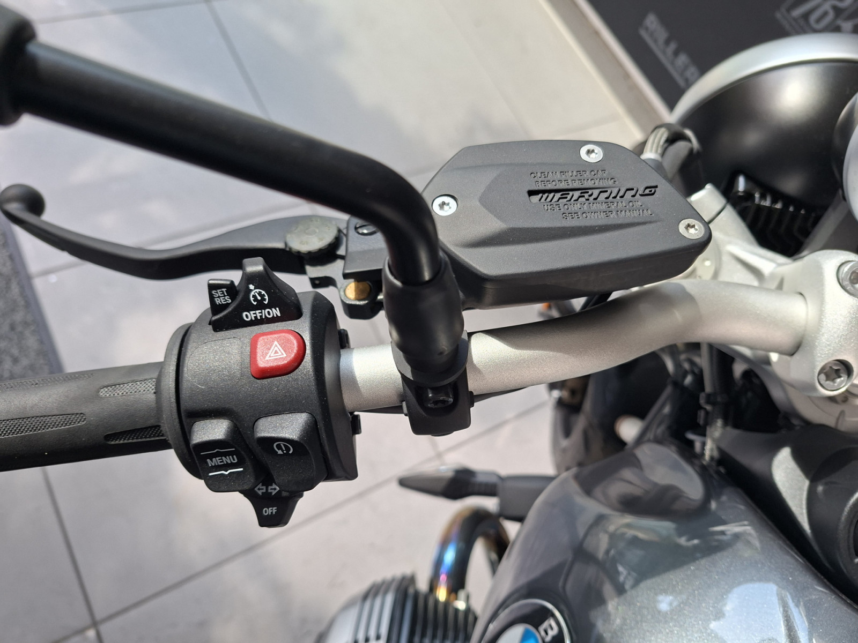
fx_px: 570
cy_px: 322
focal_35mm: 23
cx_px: 429
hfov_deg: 73.9
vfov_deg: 58.9
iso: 50
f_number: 1.8
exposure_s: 1/100
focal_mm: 5.54
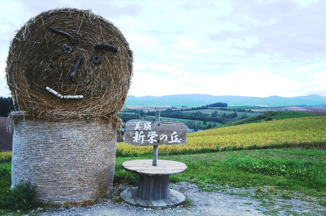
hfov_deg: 55.1
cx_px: 163
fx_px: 312
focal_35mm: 34
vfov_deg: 38.3
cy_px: 108
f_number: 4
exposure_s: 1/80
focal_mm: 23
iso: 1600
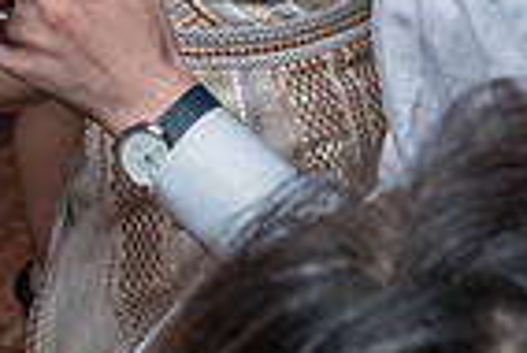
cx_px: 403
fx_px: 1641
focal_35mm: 112
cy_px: -207
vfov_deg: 11.6
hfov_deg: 18.1
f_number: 5.6
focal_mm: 24
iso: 2000
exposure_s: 1/200
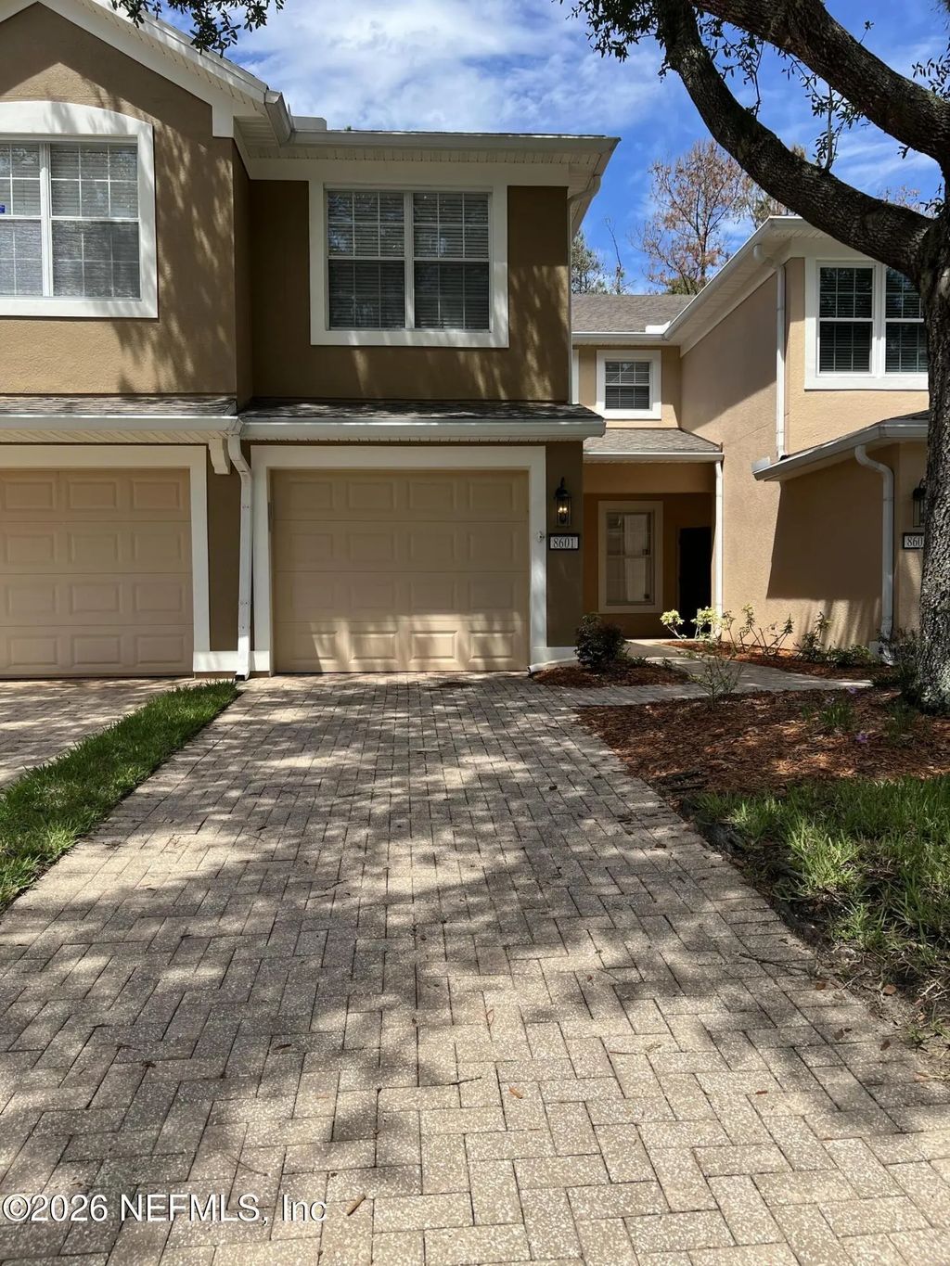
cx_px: 475
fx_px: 951
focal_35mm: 26
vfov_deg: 67.3
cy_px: 633
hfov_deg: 53.1
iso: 50
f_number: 1.5
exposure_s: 1/3165
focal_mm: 5.7
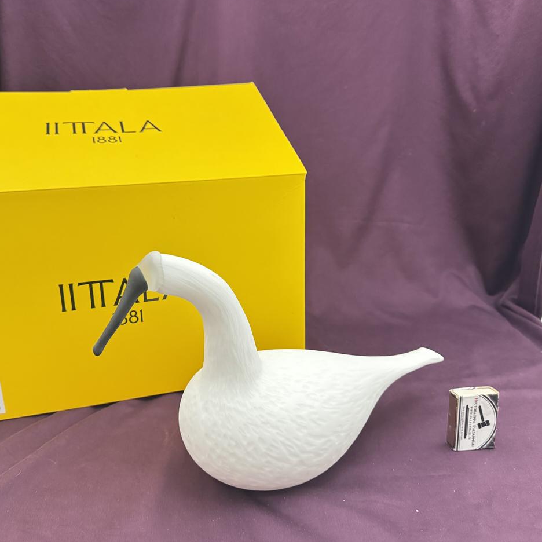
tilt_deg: -19.0
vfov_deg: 55.6
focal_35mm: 29
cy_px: 270
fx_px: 514
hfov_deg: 55.5
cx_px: 236
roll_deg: -1.1
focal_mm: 6.76
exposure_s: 1/33
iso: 800
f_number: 1.78
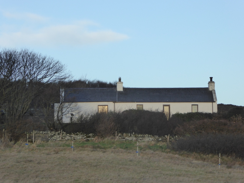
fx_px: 1121
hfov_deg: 12.4
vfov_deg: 9.3
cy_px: 92
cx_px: 122
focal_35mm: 159
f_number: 5.4
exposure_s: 1/200
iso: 200
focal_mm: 25.6
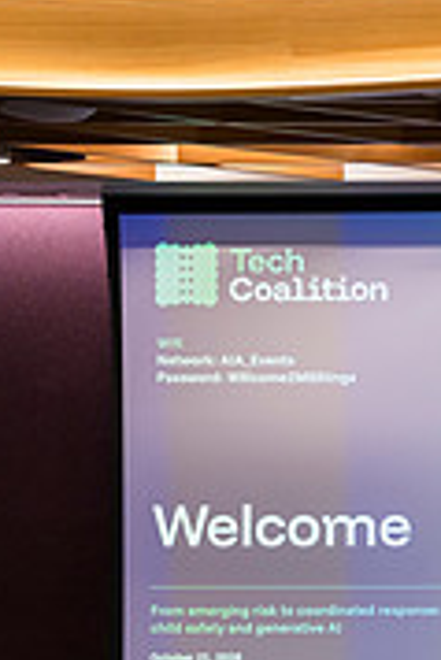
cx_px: 415
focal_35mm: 129
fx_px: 2366
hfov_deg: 10.6
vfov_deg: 15.3
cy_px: 816
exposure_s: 1/125
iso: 560
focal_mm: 51
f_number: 4
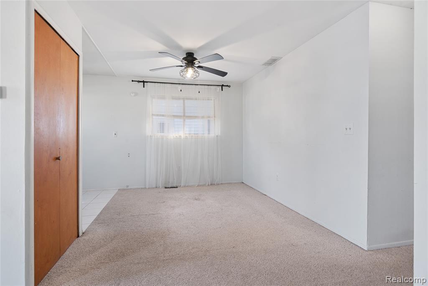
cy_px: 143
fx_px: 357
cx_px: 214
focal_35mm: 30
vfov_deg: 43.6
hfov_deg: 61.9
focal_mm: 30
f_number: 9
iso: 320
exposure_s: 1/6
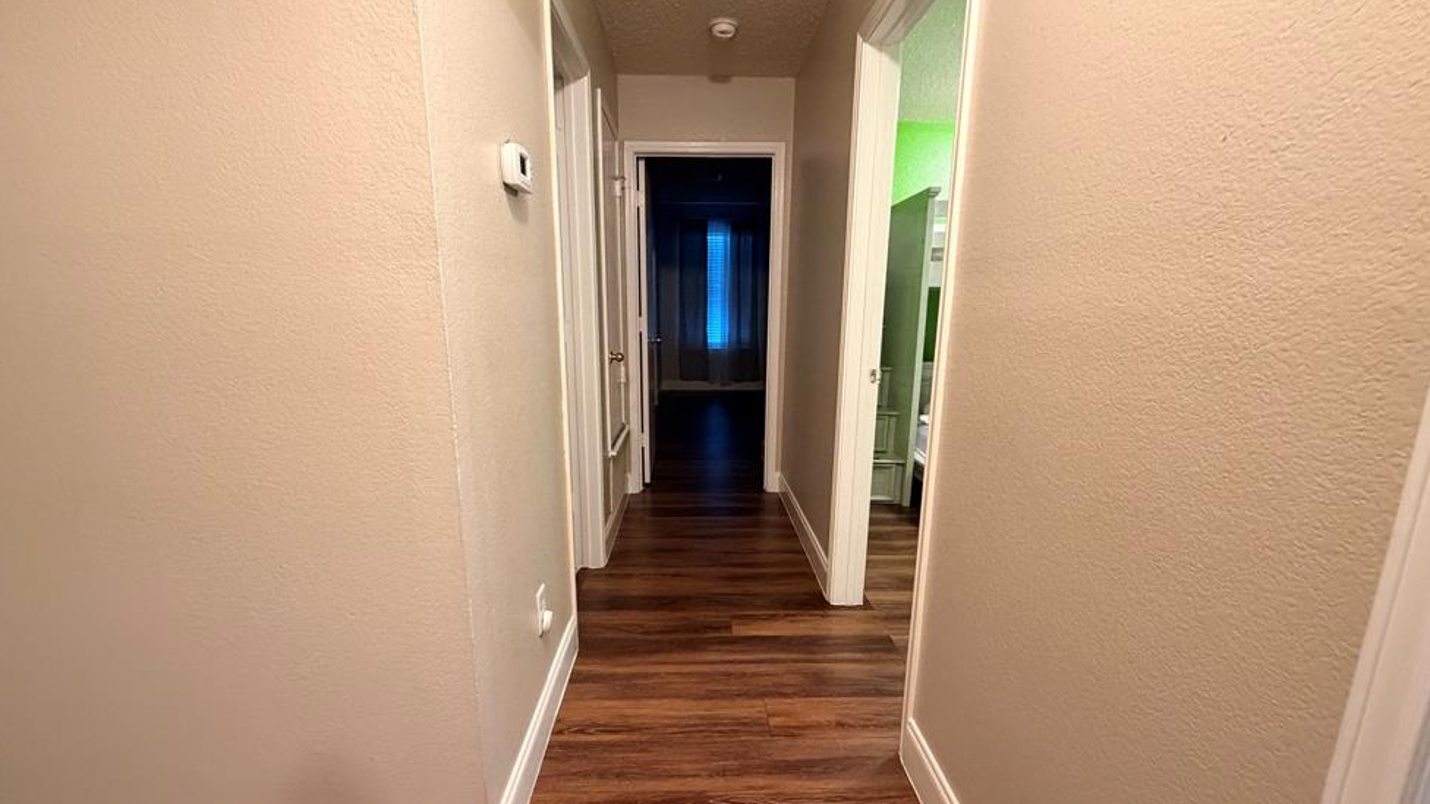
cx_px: 706
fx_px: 607
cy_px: 436
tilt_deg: -13.1
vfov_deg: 67.0
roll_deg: -0.1
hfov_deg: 99.4
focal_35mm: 16
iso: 640
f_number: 2.2
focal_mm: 2.22
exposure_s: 1/60
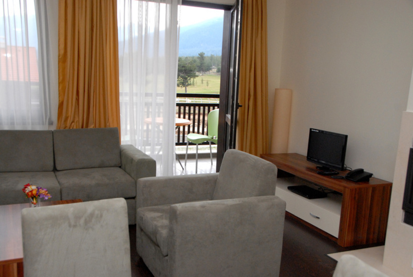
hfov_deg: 53.1
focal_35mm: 36
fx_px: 414
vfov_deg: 37.0
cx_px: 206
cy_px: 138
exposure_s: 1/500
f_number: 5
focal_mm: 24
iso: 1000
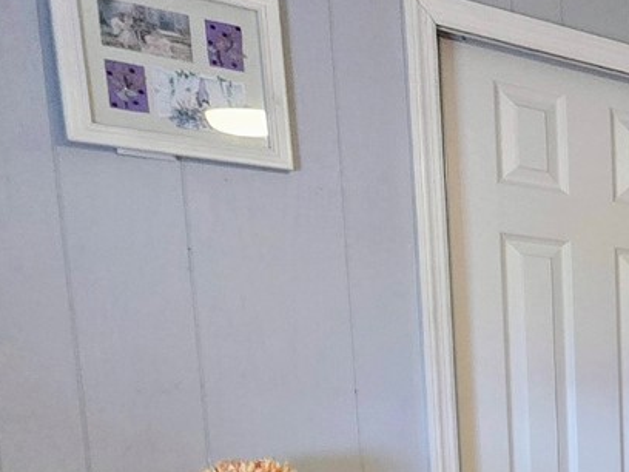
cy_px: 517
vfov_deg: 26.4
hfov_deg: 23.5
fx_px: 927
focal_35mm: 51
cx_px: 1075
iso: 200
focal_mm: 2.2
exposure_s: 1/60
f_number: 2.2
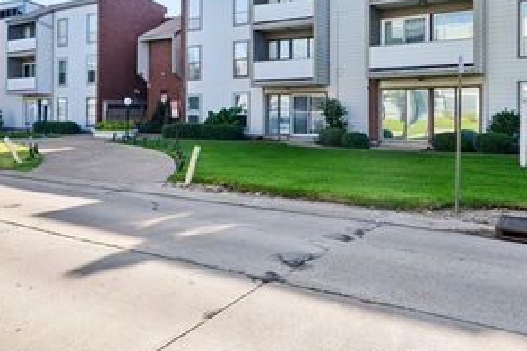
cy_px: 74
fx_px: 498
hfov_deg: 55.7
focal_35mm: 34
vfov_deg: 37.6
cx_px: 237
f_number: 7.1
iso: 800
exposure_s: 1/500
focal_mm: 20
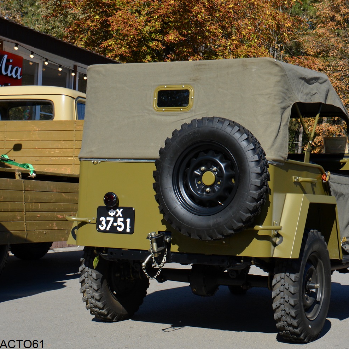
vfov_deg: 27.7
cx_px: 246
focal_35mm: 62
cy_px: 174
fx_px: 707
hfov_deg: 27.5
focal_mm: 32
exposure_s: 1/1600
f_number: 6.3
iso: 400
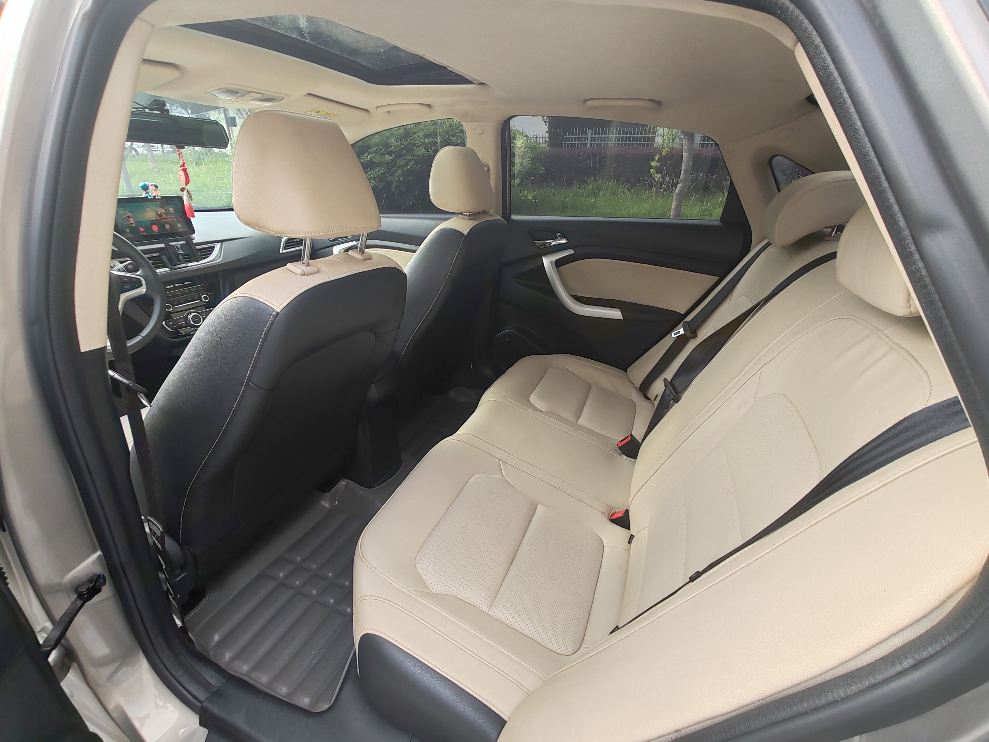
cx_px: 494
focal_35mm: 16
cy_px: 371
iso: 64
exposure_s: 1/100
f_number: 2.2
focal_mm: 1.96
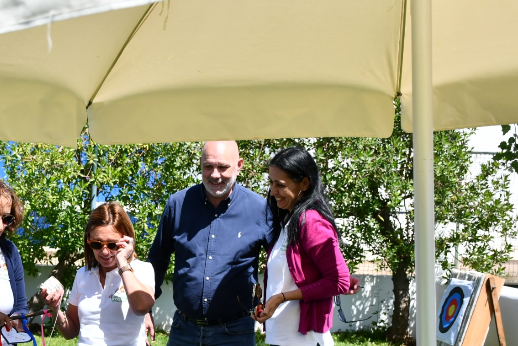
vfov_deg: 22.1
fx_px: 878
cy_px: 254
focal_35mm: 61
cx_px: 124
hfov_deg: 32.2
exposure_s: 1/1600
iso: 200
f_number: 4.5
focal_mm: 24
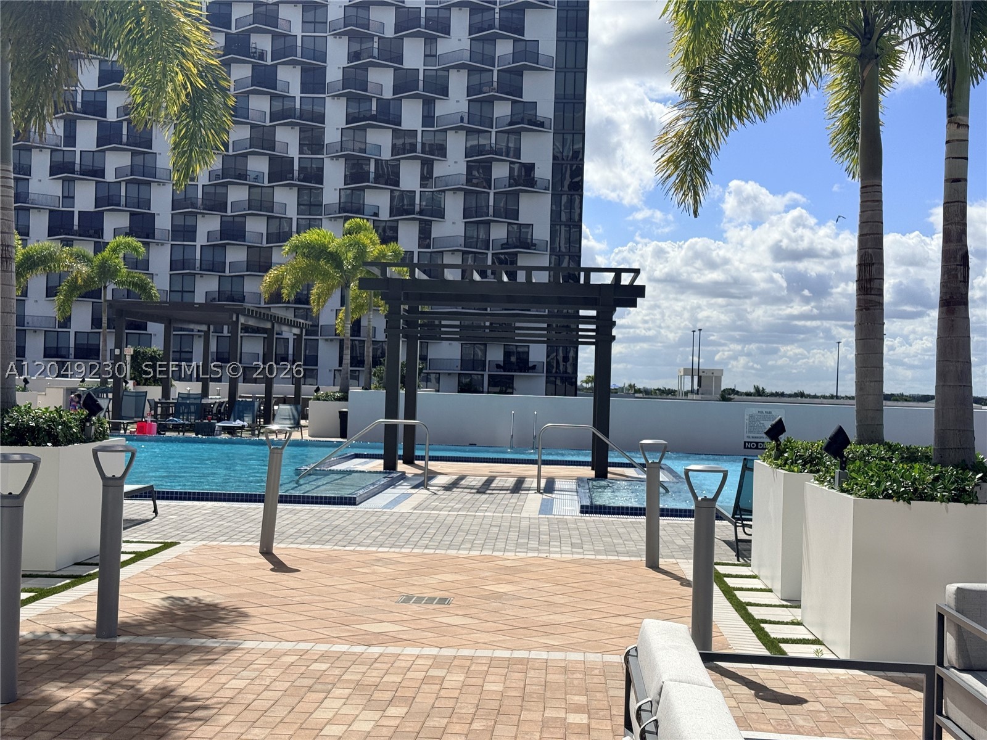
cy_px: 370
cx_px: 494
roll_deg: -1.6
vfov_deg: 30.3
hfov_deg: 39.7
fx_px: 1369
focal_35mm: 48
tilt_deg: +1.1
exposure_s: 1/9901
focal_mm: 6.76
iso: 64
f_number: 1.78
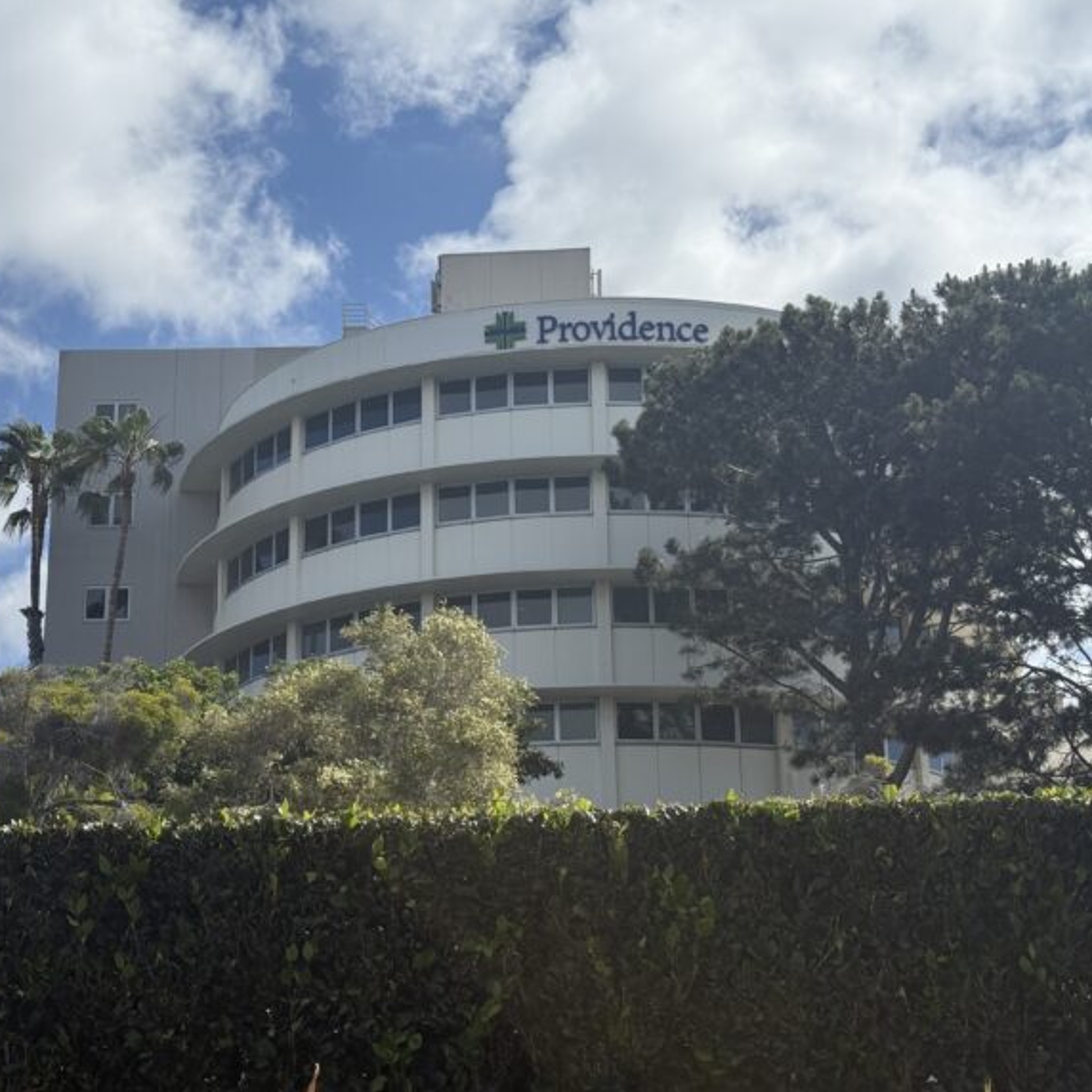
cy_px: 544
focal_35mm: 57
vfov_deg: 30.0
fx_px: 2034
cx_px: 433
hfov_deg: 30.0
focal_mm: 6.76
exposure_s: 1/11364
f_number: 1.78
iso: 80
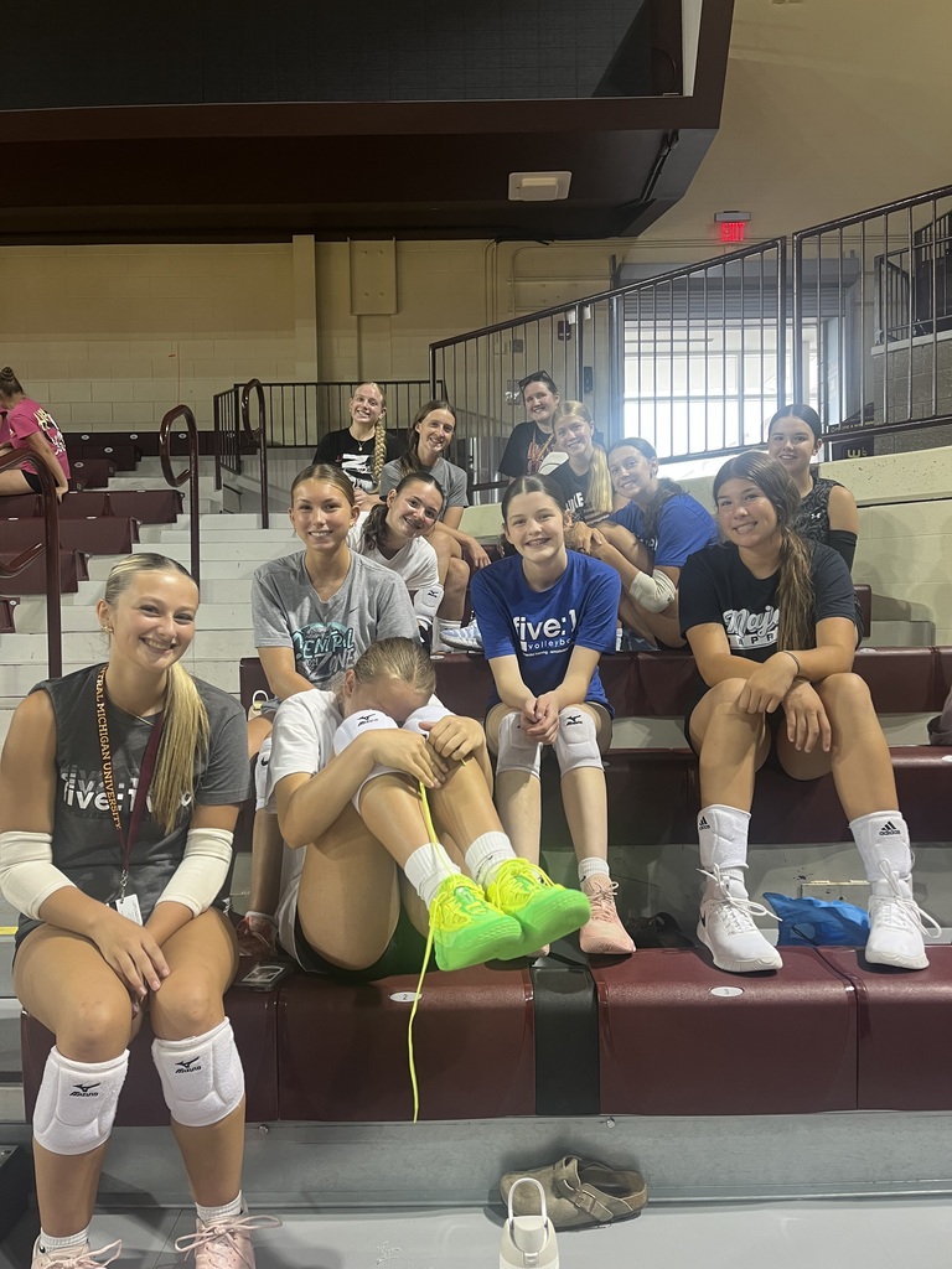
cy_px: 634
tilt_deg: -0.9
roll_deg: +0.5
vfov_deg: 67.3
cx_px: 476
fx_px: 953
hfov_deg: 53.1
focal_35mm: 26
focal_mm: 5.1
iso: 80
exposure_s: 1/60
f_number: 1.6
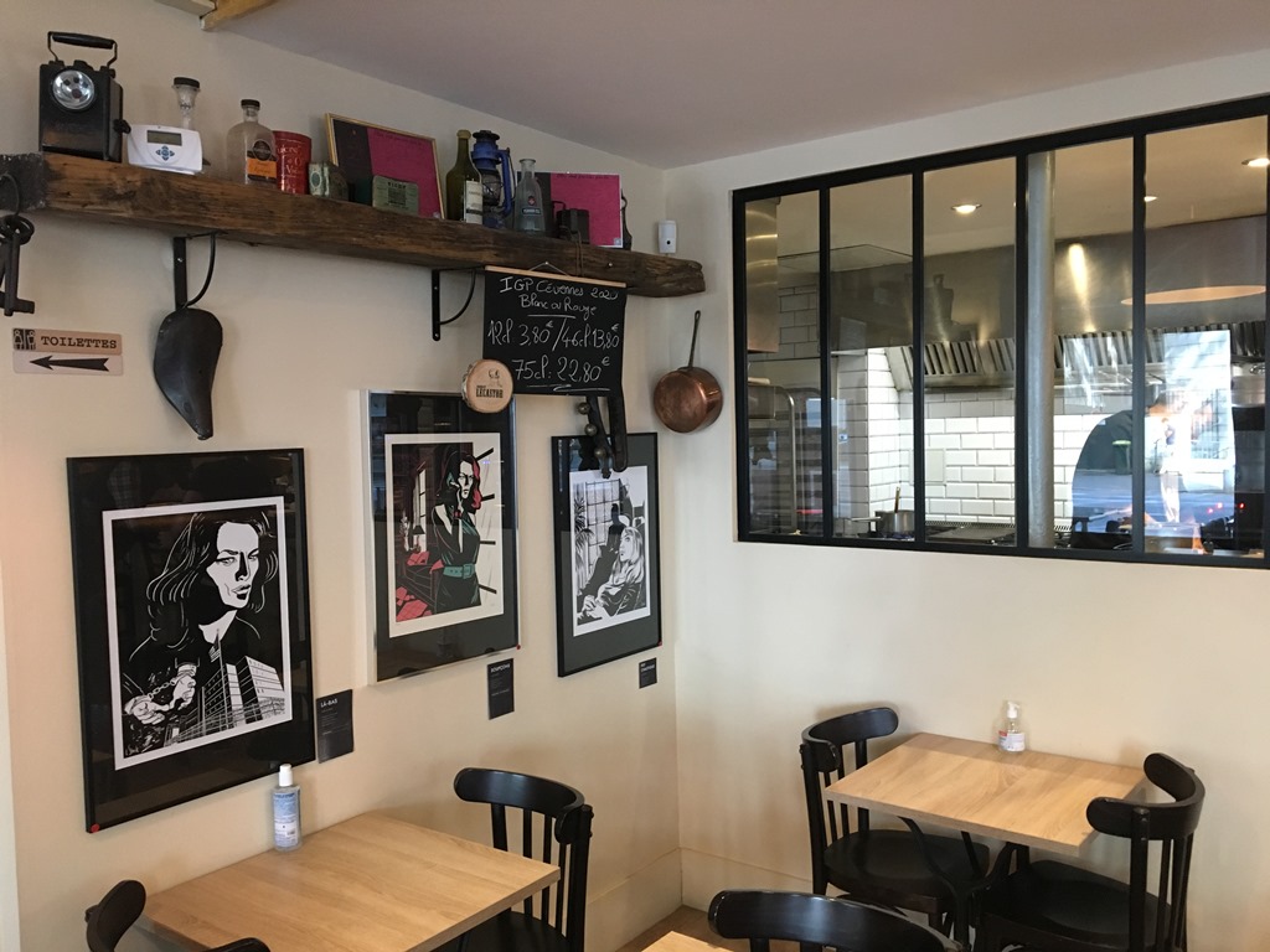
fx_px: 1064
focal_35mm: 29
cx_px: 635
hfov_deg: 61.7
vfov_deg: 48.2
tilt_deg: -1.5
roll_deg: +0.7
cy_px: 476
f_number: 2.2
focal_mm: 4.15
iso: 200
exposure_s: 1/20
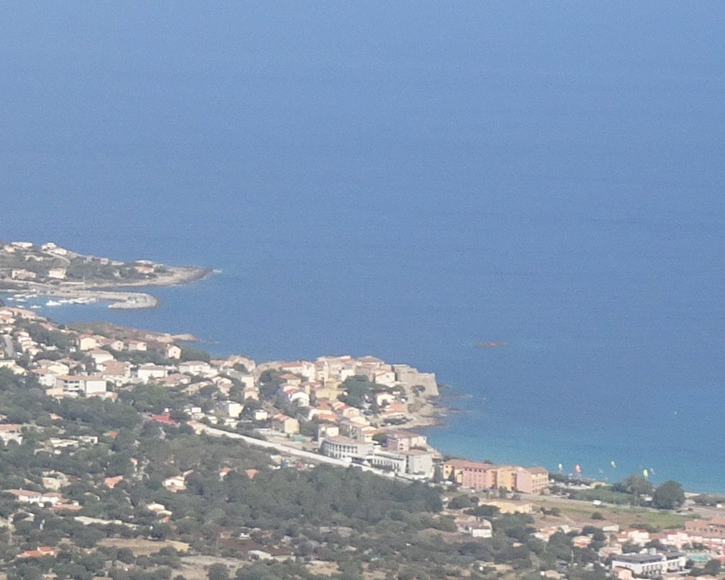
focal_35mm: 267
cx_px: 193
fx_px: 5727
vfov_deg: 5.8
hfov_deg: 7.2
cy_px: 361
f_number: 4.5
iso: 80
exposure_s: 1/640
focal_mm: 10.95
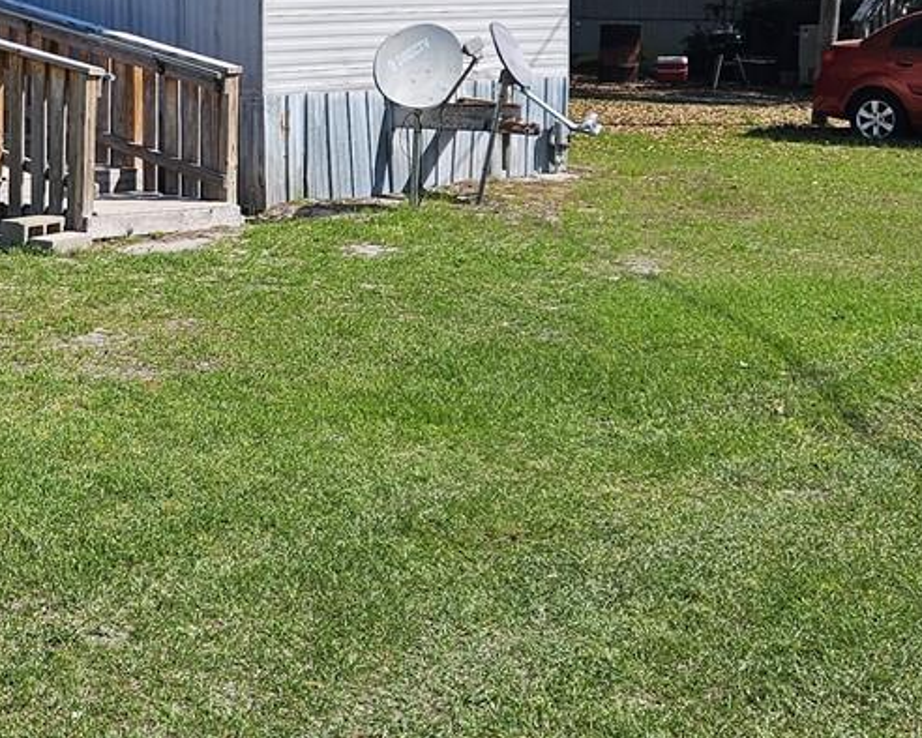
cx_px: 43
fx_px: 1993
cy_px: 66
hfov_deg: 25.0
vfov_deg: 20.5
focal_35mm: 73
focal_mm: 5.4
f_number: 1.8
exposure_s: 1/1889
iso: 25
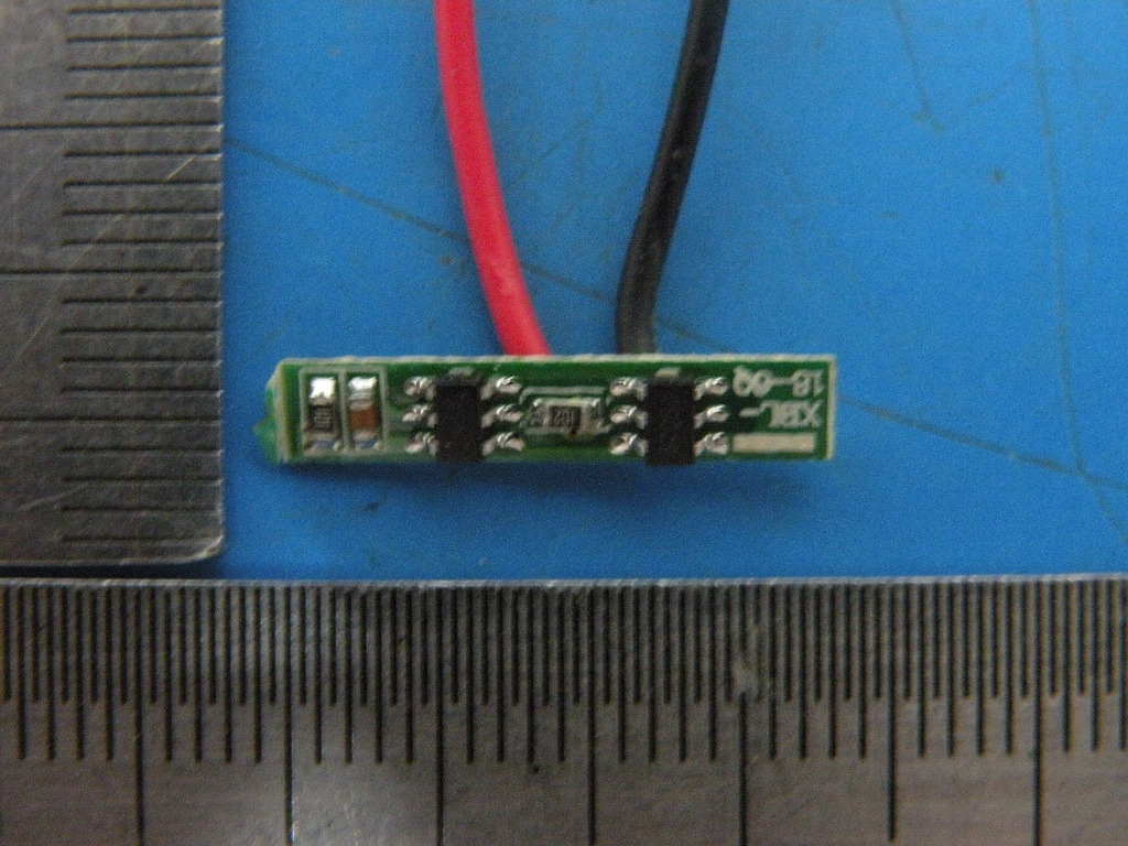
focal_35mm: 56
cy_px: 423
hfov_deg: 34.3
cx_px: 564
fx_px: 1825
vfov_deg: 26.1
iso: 693
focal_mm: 9.8
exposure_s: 1/8
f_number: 3.5
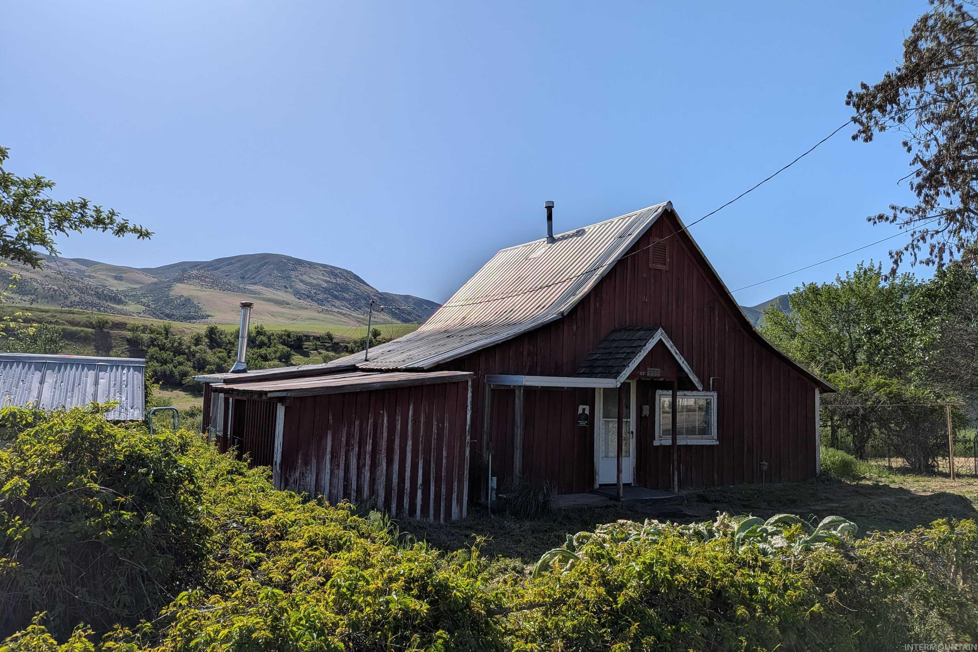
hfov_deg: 71.5
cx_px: 489
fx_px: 679
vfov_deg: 51.3
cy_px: 313
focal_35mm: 25
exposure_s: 1/17544
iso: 28
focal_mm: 4.53
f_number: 1.7
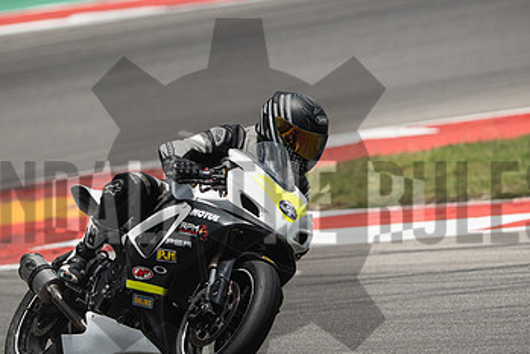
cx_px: 238
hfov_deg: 4.1
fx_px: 7334
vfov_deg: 2.8
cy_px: 204
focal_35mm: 498
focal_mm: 200
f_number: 2.8
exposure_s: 1/2000
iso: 125
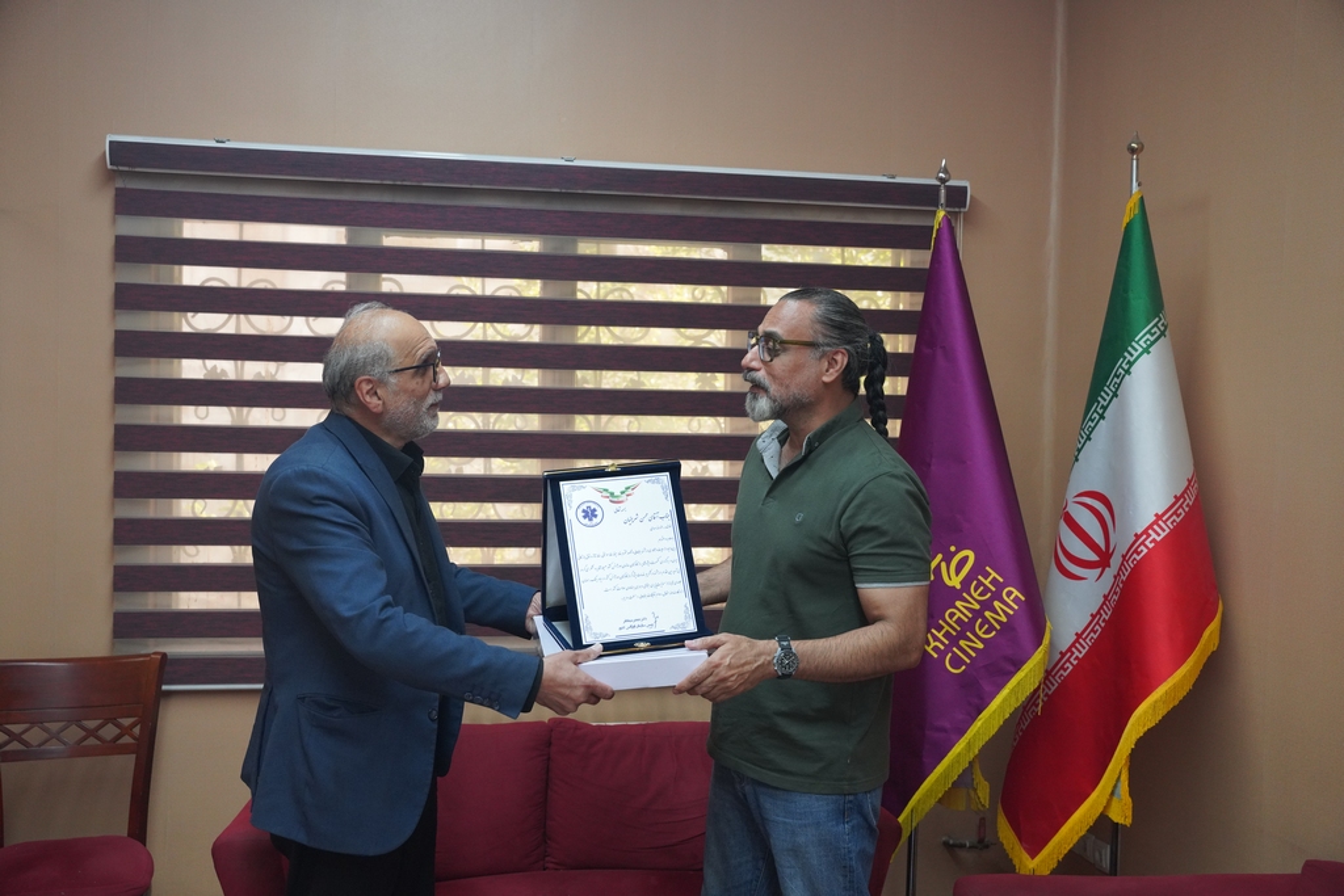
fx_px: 1322
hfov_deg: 53.9
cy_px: 448
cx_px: 672
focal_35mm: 35
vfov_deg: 37.5
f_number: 4
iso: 2500
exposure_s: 1/160
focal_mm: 35.4
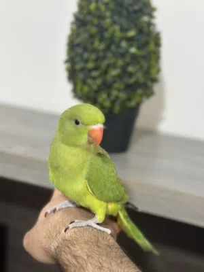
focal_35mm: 48
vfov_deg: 39.7
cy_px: 136
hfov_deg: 30.3
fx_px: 377
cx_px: 102
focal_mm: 6.86
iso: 200
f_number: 1.78
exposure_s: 1/50
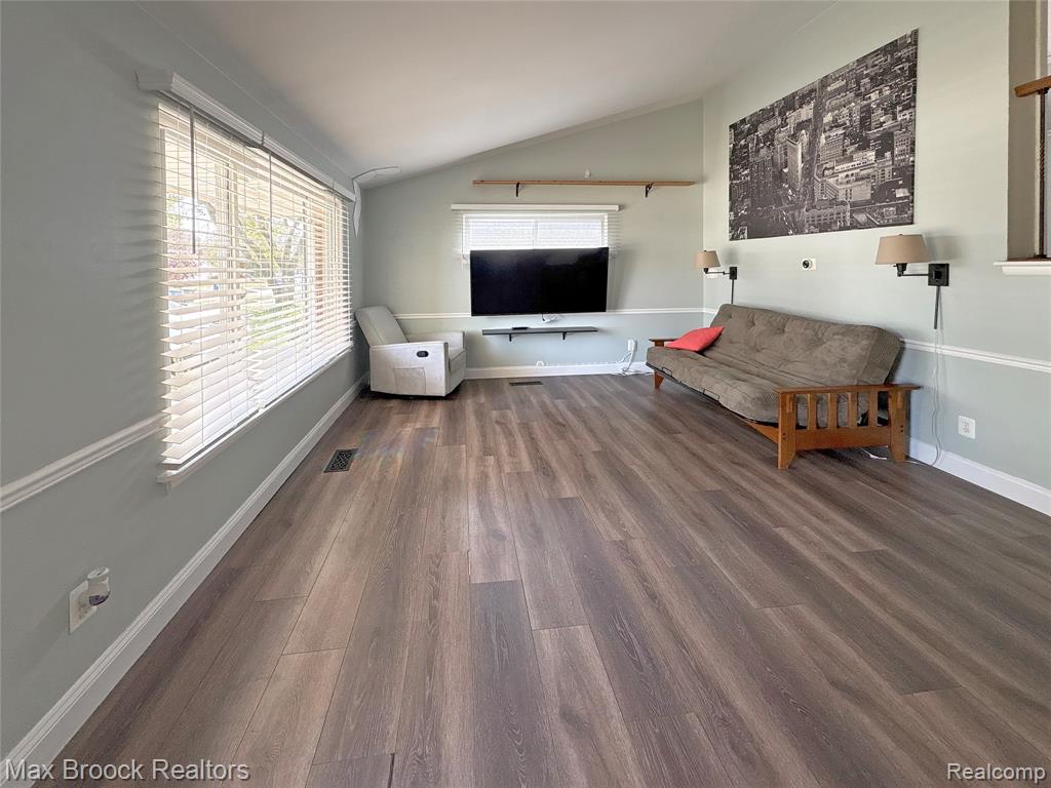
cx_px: 526
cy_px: 394
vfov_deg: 85.7
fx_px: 425
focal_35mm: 14
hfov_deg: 102.1
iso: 160
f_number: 2.2
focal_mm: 2.22
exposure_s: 1/99
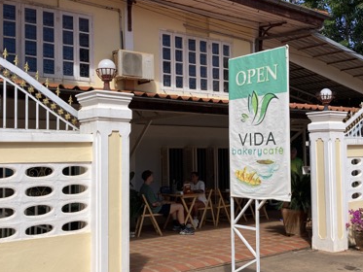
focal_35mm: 48
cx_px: 205
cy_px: 145
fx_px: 504
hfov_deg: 39.6
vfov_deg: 30.3
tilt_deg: +1.7
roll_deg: +1.3
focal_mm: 3.99
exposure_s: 1/2703
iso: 20
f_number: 1.8
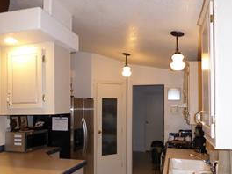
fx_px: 208
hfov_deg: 58.3
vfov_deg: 45.2
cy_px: 104
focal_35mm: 31
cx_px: 121
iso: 800
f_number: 4
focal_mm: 4.3
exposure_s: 1/60
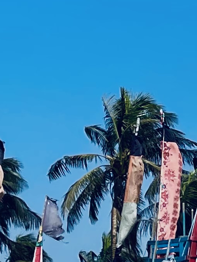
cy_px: -135
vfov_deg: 12.1
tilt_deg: +26.2
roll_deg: +3.7
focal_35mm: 155
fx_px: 1176
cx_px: 429
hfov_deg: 8.9
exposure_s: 1/3509
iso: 32
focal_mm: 4.2
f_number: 1.6
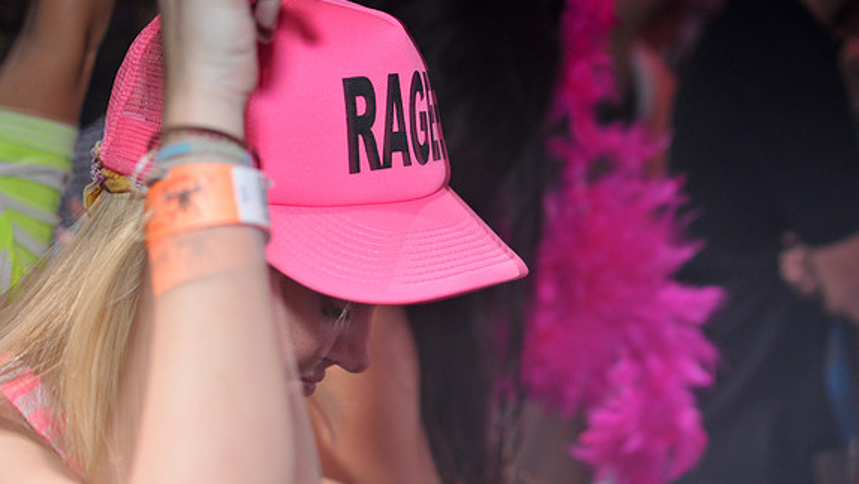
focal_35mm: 56
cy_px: 230
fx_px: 1265
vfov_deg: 21.6
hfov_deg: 37.5
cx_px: 431
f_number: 2
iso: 400
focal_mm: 35
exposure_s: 1/40
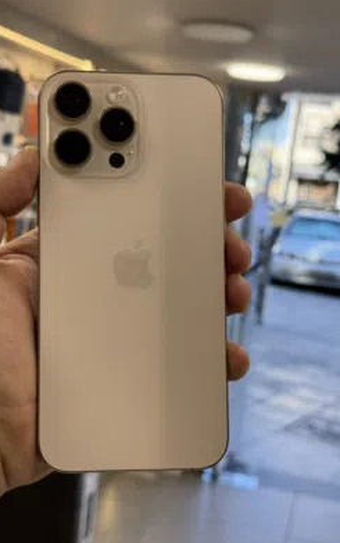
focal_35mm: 52
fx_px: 770
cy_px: 274
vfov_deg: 38.8
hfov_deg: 24.9
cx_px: 137
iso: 64
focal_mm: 6.76
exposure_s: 1/488
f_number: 1.78
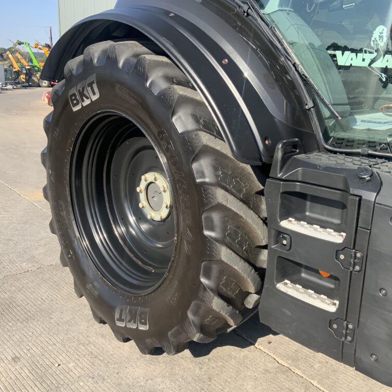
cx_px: 208
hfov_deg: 47.2
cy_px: 198
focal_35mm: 35
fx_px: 448
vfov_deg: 47.2
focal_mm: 3
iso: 16
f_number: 1.8
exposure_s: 1/759
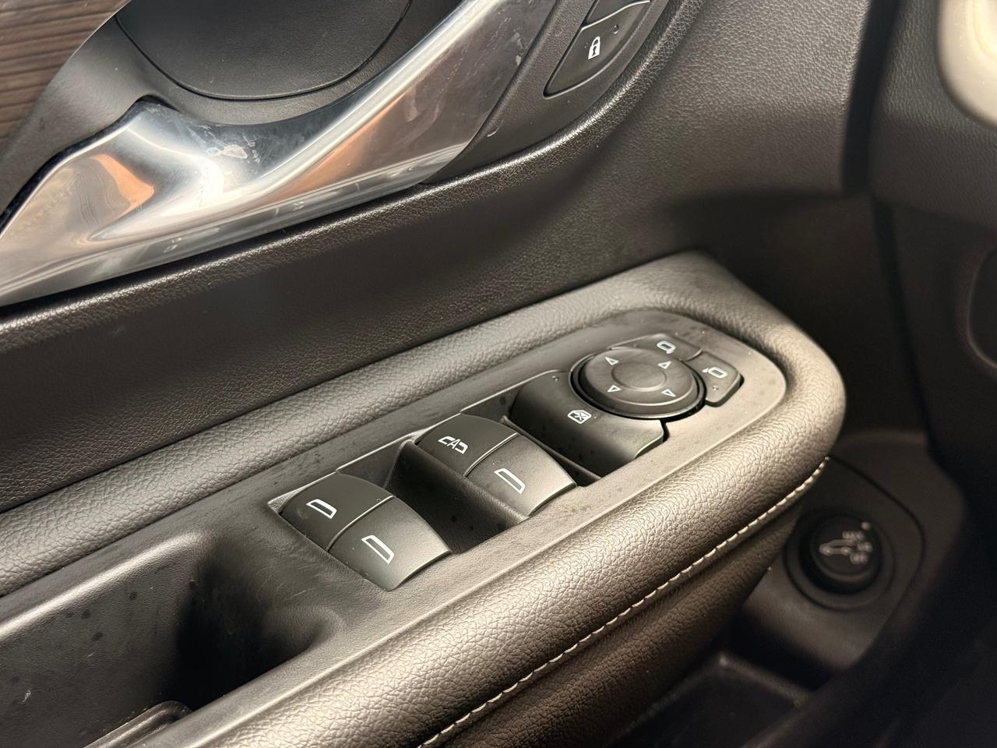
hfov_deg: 39.7
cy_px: 374
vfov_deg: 30.3
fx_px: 1382
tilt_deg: -27.4
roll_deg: +2.3
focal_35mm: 48
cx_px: 498
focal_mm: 6.76
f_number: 1.78
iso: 125
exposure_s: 1/242
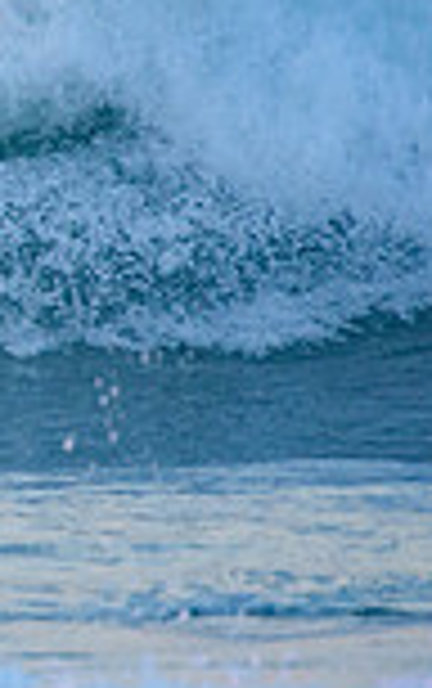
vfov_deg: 1.2
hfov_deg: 0.7
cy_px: 74
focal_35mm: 1773
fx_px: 33305
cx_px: -832
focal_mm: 460
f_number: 5.6
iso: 800
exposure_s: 1/400
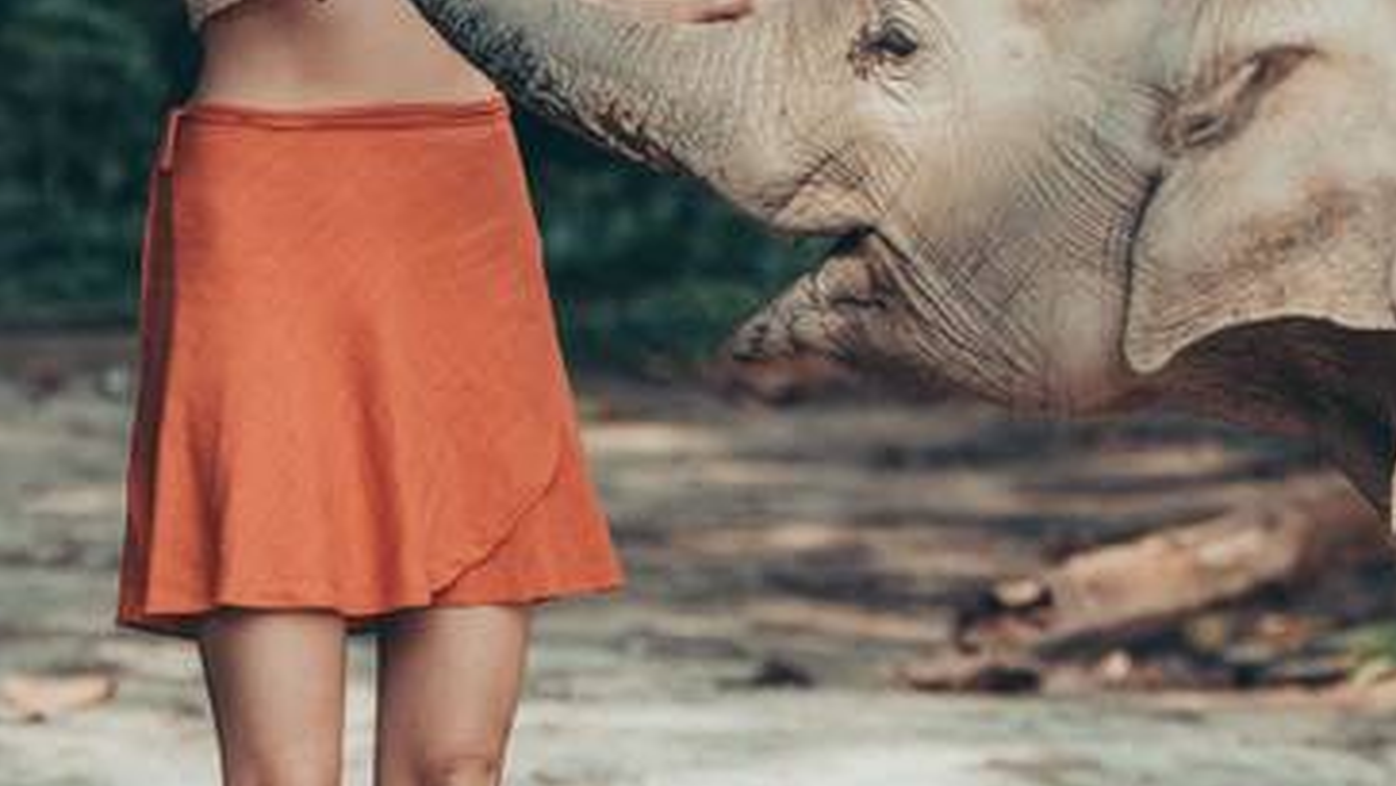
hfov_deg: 8.9
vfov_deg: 5.0
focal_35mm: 243
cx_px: 742
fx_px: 8998
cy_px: 19
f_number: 3.5
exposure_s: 1/3200
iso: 640
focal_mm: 131
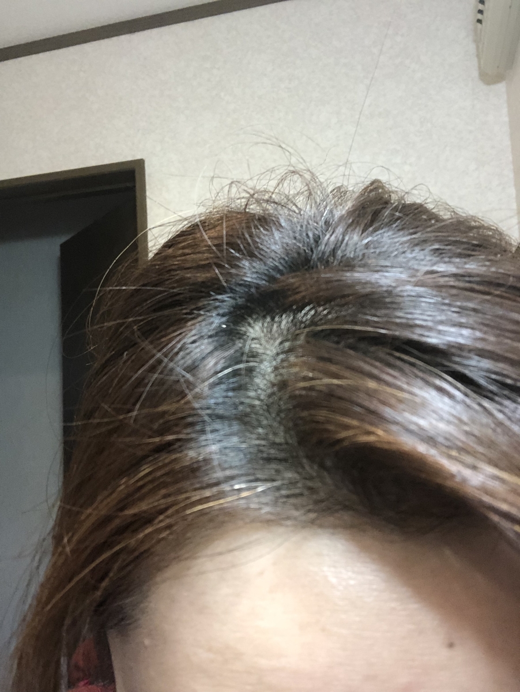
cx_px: 260
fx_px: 640
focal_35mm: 32
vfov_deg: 56.8
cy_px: 346
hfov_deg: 44.2
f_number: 2.2
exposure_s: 1/60
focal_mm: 2.87
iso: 250
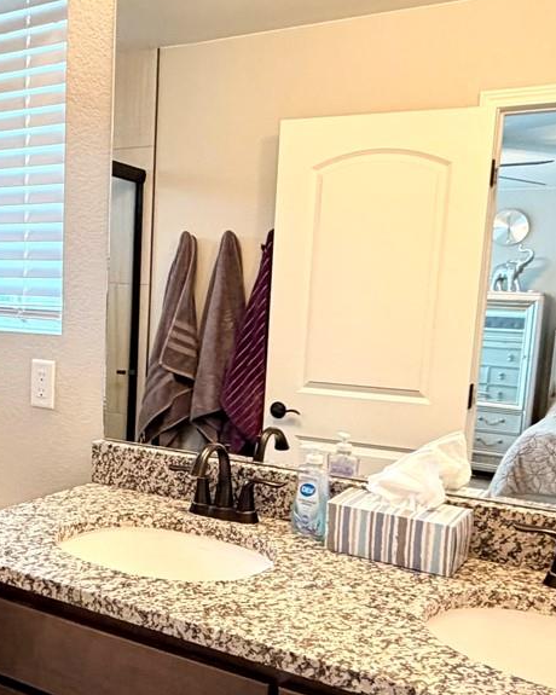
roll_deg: -1.9
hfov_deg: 38.4
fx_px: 782
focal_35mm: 38
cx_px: 158
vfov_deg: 47.7
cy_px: 416
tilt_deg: -8.6
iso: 250
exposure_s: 1/60
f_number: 2.2
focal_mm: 2.22
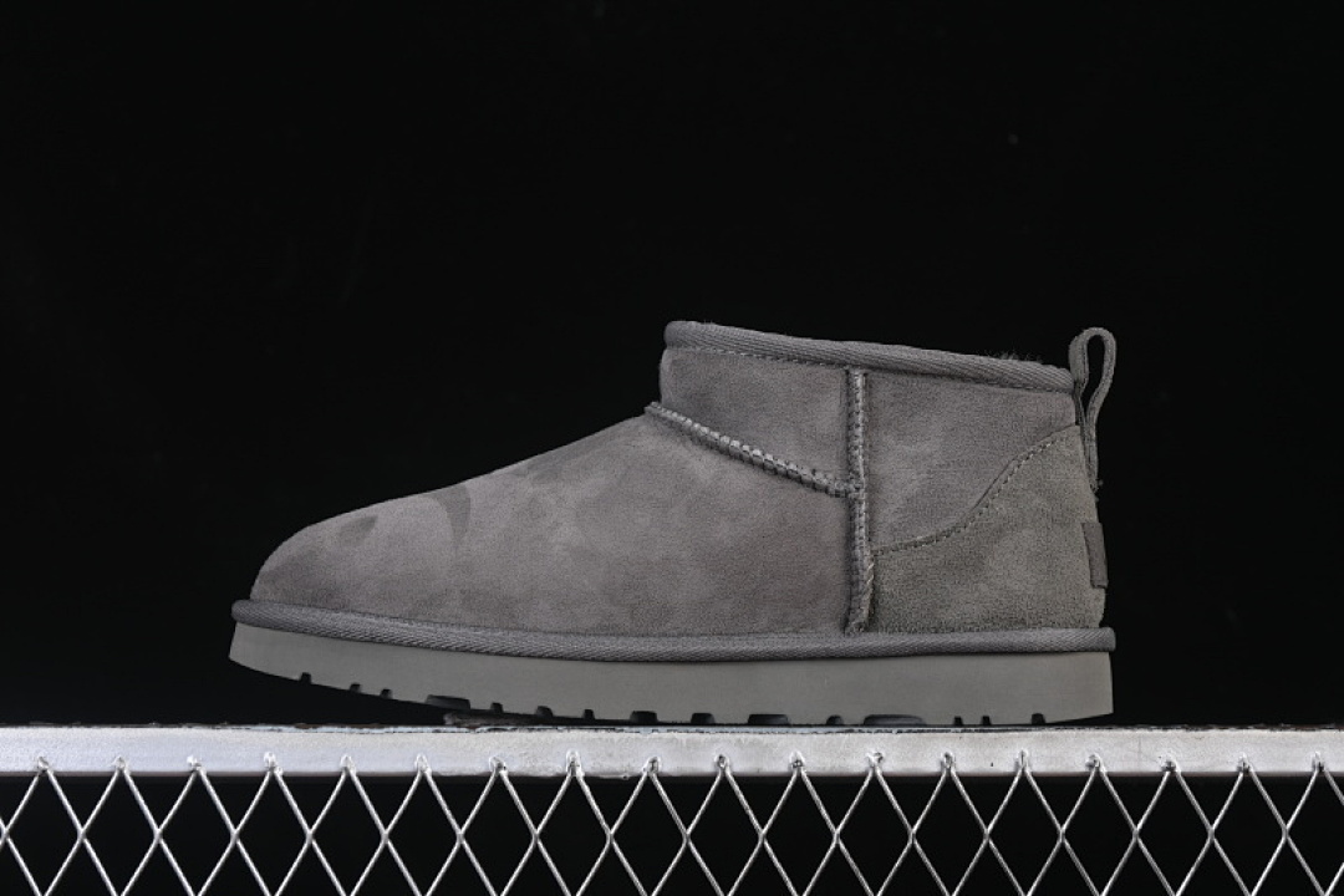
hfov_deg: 27.0
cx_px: 672
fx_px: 2800
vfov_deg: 18.2
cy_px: 448
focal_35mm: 75
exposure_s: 1/60
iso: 160
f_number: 6.3
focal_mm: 50
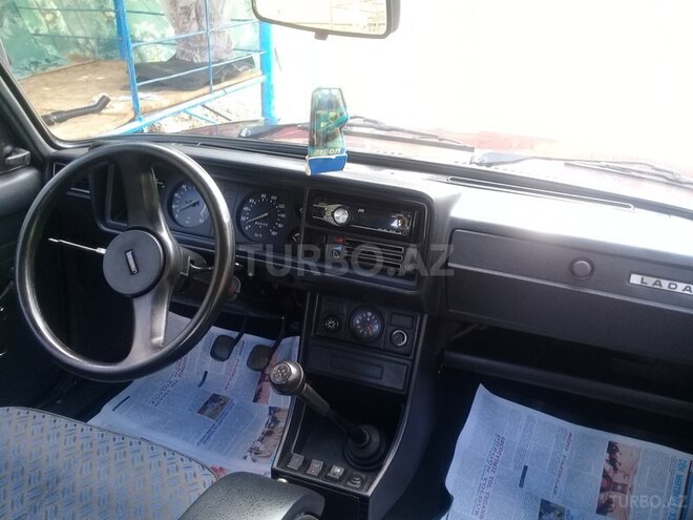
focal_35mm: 31
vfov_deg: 45.4
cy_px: 260
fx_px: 621
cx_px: 346
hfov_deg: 58.4
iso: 80
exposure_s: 1/60
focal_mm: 3.3
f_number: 2.2
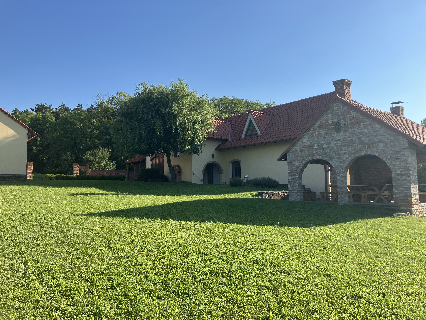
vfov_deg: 49.7
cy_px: 160
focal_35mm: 28
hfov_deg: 63.4
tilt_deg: +6.0
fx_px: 345
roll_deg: +0.2
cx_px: 213
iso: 32
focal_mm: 3.99
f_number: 1.8
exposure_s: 1/1056
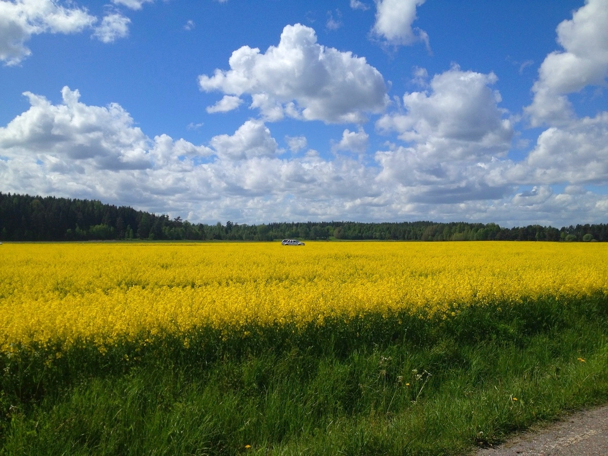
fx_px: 615
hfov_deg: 52.6
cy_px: 228
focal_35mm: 35
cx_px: 304
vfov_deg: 40.7
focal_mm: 4.28
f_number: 2.4
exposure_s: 1/3247
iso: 50
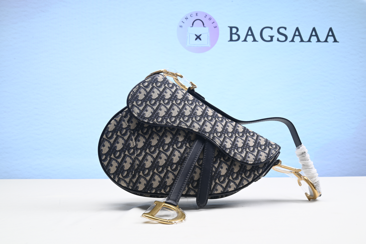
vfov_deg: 35.1
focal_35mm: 38
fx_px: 386
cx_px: 183
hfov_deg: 50.7
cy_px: 122
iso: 100
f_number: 16
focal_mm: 38
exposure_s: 1/2
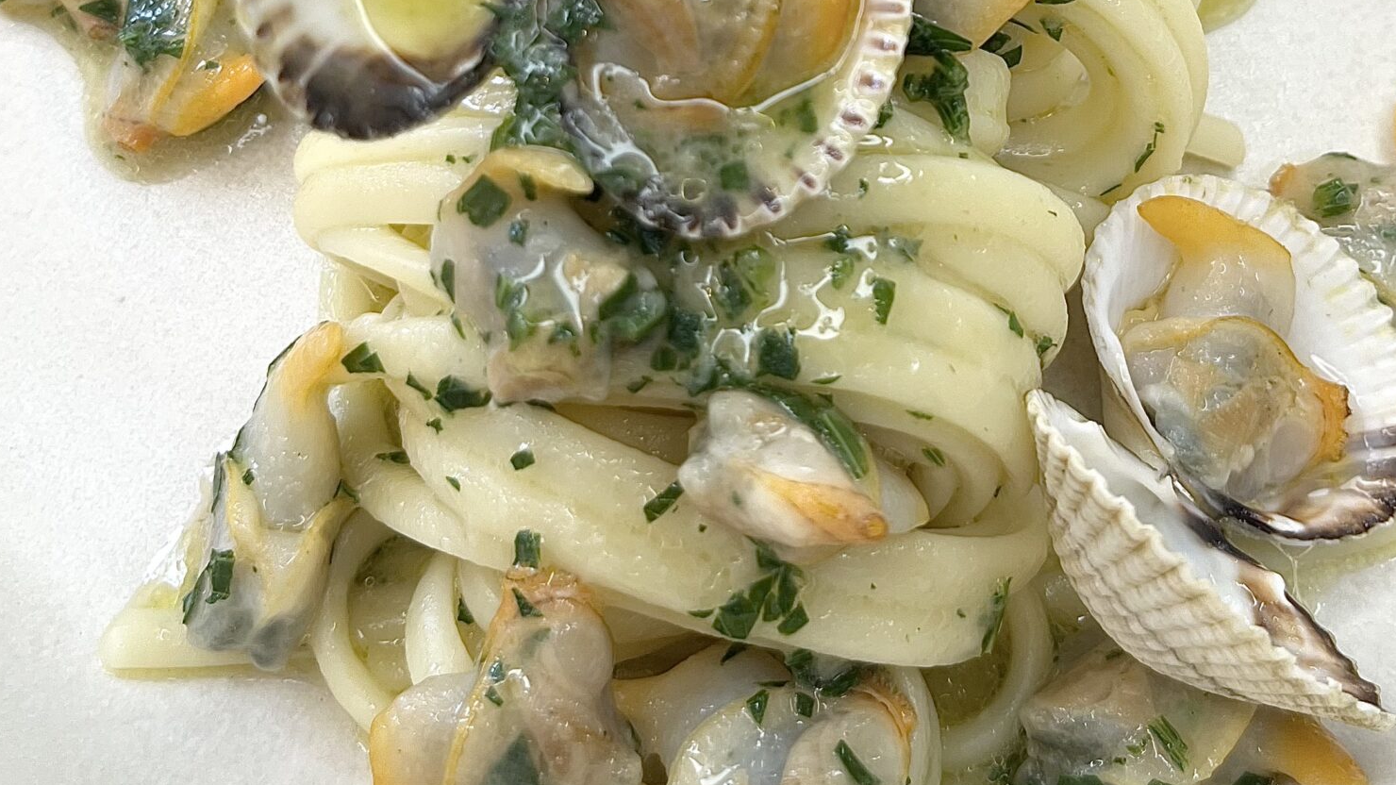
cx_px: 756
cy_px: -56
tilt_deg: -58.4
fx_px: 1814
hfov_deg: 42.1
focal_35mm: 49
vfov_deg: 23.1
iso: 32
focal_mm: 5.1
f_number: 1.6
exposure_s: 1/120
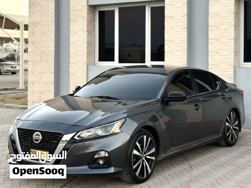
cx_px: 126
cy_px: 94
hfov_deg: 39.7
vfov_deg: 30.3
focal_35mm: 48
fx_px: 348
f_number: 1.78
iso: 250
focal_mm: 6.86
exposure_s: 1/60
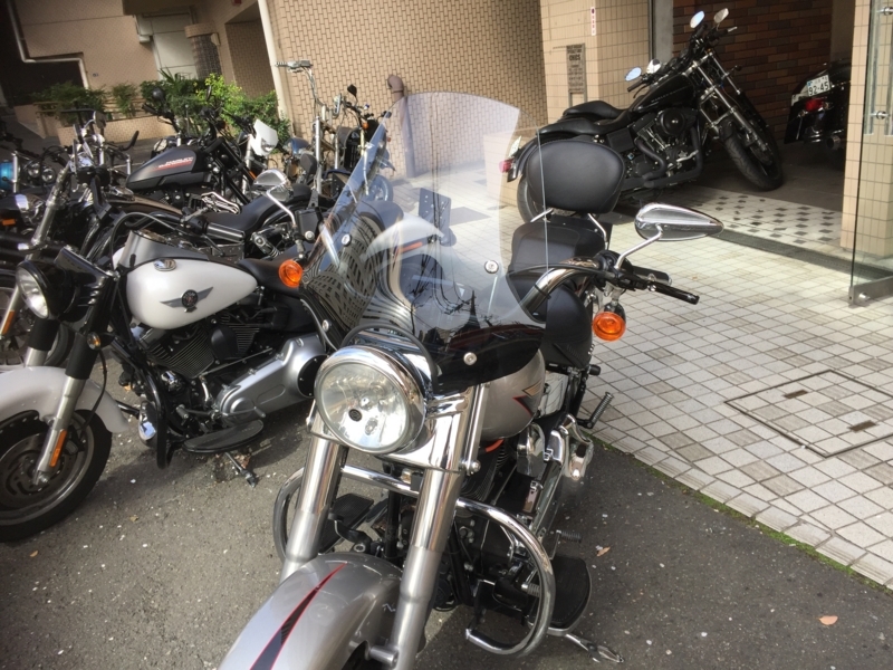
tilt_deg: -19.6
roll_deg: +6.5
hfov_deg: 61.7
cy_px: 335
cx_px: 446
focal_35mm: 29
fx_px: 748
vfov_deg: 48.2
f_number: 2.2
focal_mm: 4.15
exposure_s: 1/324
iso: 32
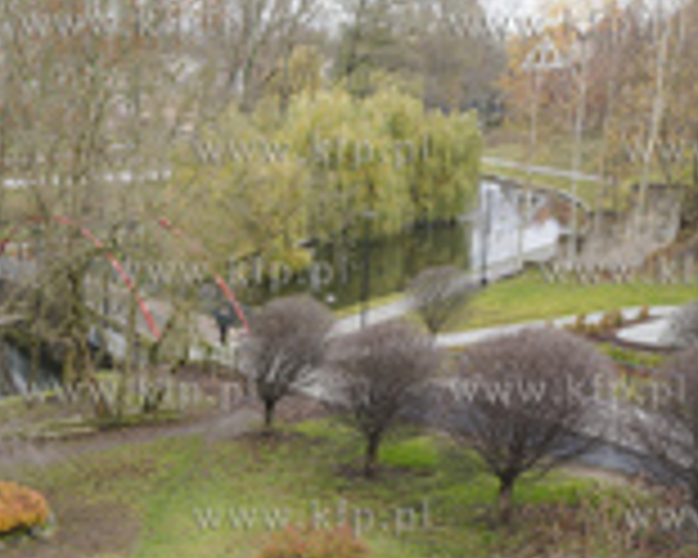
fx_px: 1198
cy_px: 578
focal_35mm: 58
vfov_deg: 24.8
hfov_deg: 30.7
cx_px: 41
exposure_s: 1/125
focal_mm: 24
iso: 400
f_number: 6.3
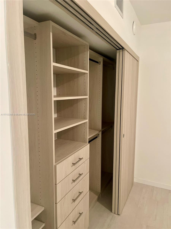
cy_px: 114
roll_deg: +0.4
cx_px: 86
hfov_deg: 53.1
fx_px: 171
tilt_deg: -8.2
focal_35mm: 26
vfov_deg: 67.3
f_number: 1.6
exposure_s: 1/40
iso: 500
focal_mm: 5.1
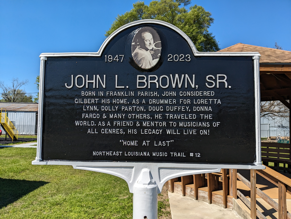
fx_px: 227
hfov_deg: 65.3
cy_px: 110
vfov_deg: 51.4
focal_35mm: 27
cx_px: 146
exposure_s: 1/5848
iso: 62
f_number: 1.73
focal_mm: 4.38
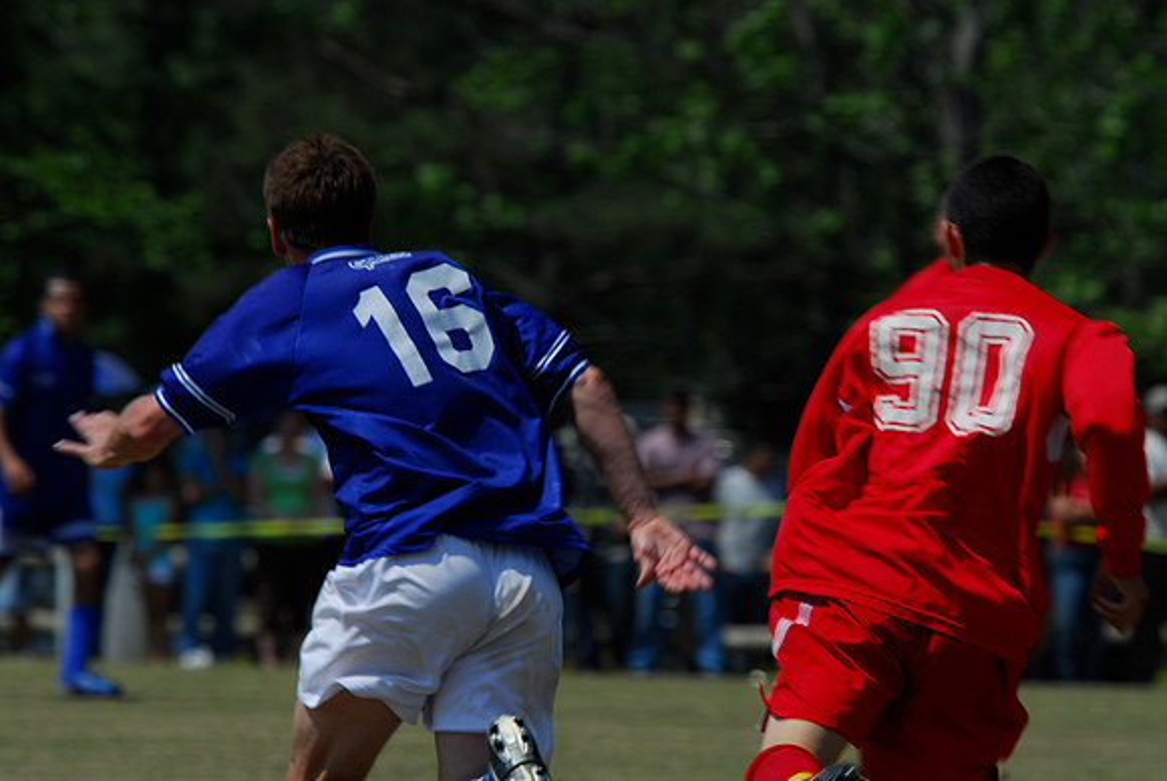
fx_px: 13142
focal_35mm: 405
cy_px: 390
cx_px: 584
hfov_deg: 5.1
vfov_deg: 3.4
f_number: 7.1
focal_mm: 270
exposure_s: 1/200
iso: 100
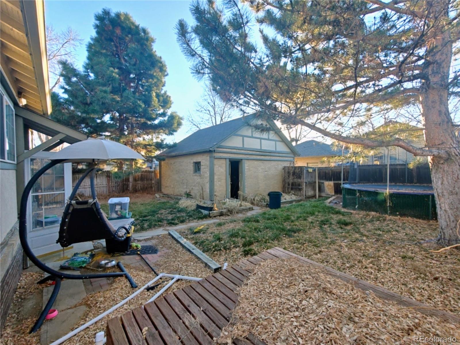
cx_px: 230
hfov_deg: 98.2
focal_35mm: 15
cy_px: 172
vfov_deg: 81.7
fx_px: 199
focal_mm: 2.3
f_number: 2
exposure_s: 1/100
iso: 200
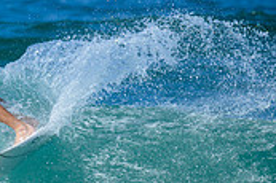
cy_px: 112
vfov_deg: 0.5
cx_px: -110
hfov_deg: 0.8
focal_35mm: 2681
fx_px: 20534
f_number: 6.3
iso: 320
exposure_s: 1/2500
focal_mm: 800
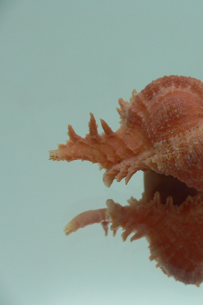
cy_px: 152
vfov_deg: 40.4
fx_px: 415
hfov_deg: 26.5
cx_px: 185
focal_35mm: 49
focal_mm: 4.6
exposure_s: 1/60
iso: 80
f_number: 2.8
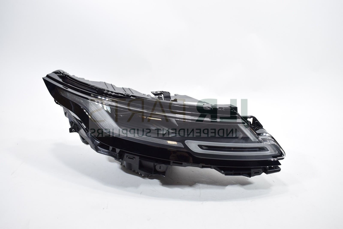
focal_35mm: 33
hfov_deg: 57.2
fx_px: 315
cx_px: 172
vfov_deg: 40.0
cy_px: 114
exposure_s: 1/160
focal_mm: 22
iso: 400
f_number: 5.6
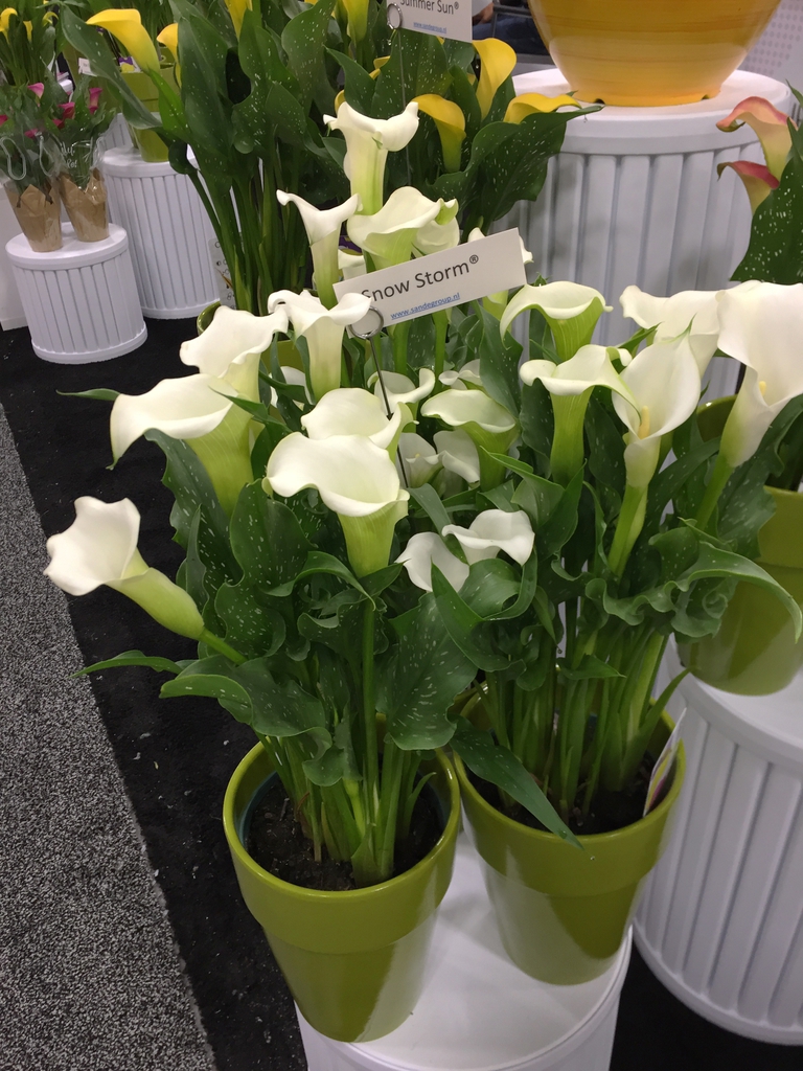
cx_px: 402
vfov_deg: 61.7
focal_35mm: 29
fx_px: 897
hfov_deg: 48.2
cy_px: 536
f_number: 2.2
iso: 64
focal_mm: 4.15
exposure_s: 1/30
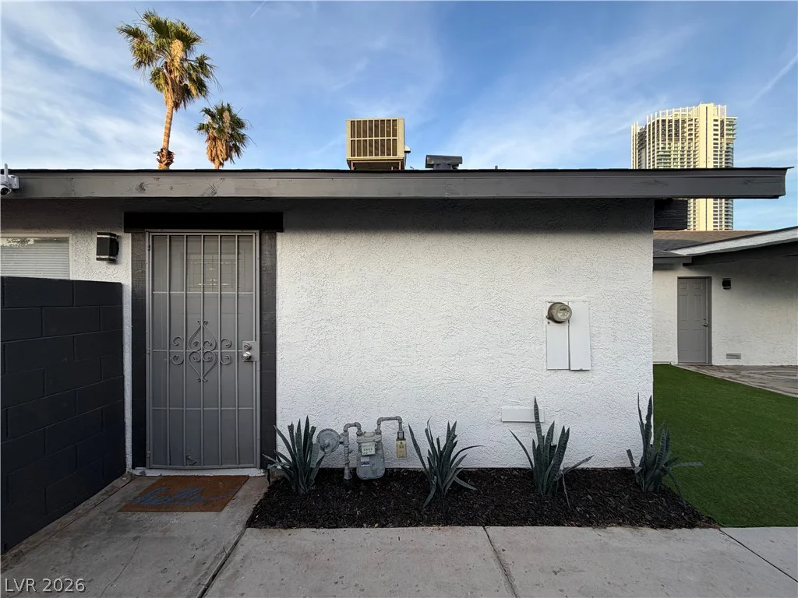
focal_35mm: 14
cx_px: 399
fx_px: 323
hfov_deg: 102.1
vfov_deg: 85.7
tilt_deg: -0.3
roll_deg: -0.1
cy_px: 299
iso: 64
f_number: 2.2
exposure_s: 1/502
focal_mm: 2.22
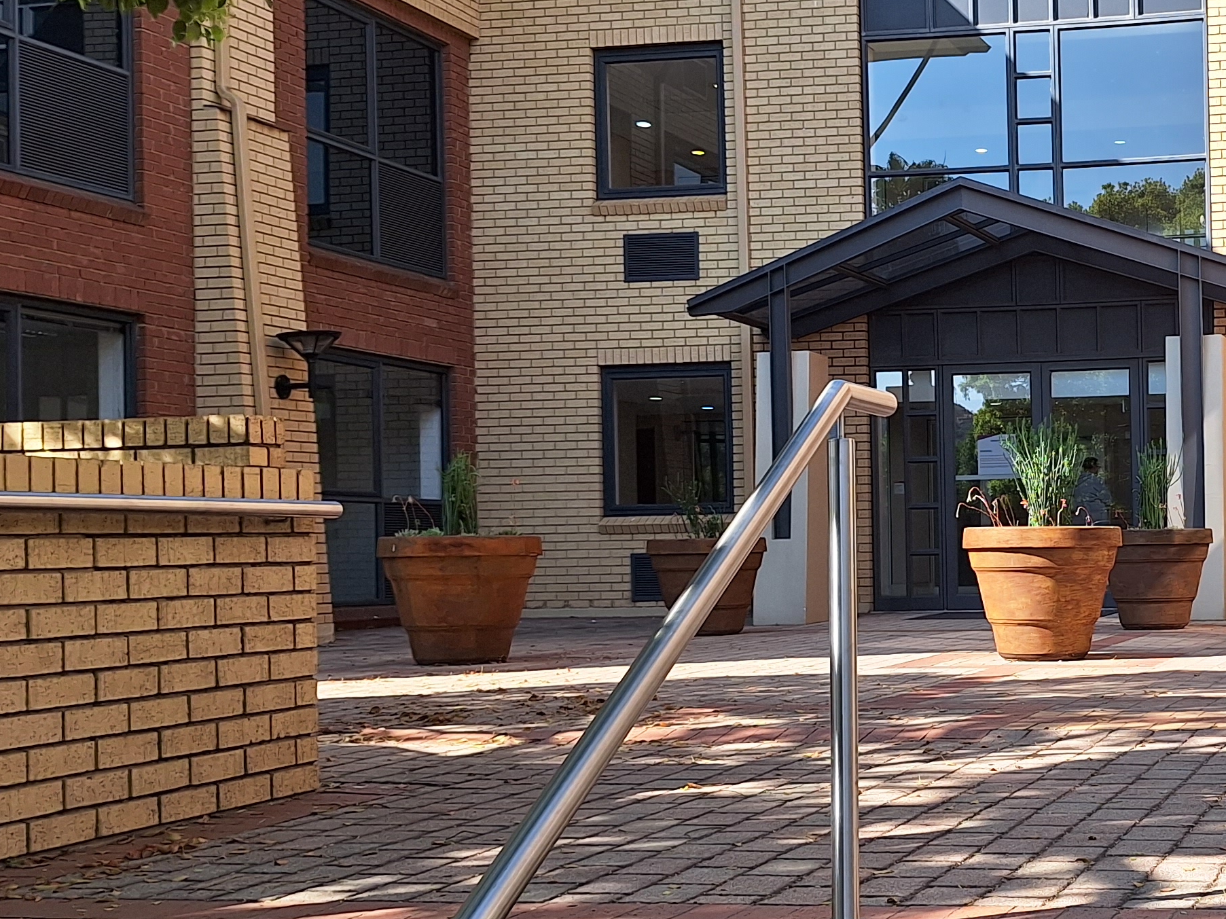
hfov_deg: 34.6
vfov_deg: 28.0
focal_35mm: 52
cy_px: 514
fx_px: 1841
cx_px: 1123
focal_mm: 5.54
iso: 40
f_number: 1.8
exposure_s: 1/1045
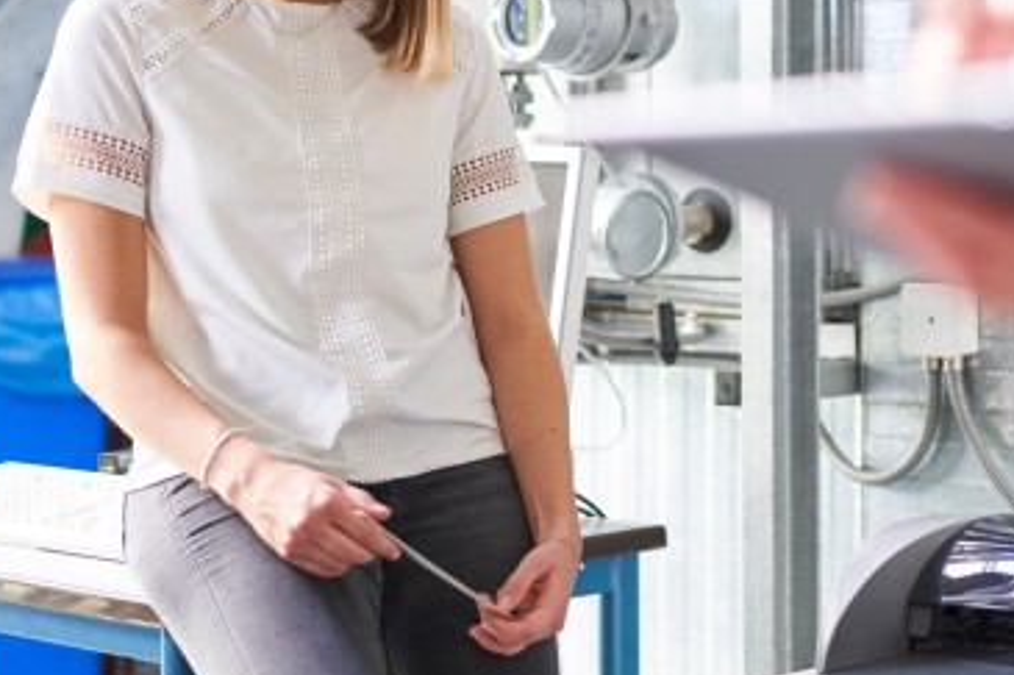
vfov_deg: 13.1
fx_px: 2928
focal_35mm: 104
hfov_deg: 19.5
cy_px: 178
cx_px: 789
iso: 800
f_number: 1.8
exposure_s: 1/160
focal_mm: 55
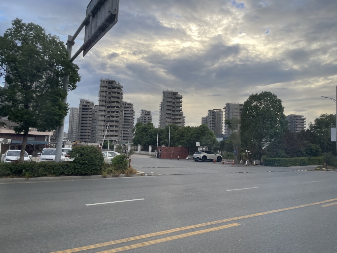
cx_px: 168
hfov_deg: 67.3
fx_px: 253
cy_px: 126
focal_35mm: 26
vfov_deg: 53.1
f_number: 1.6
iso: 32
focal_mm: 4.2
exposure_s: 1/218
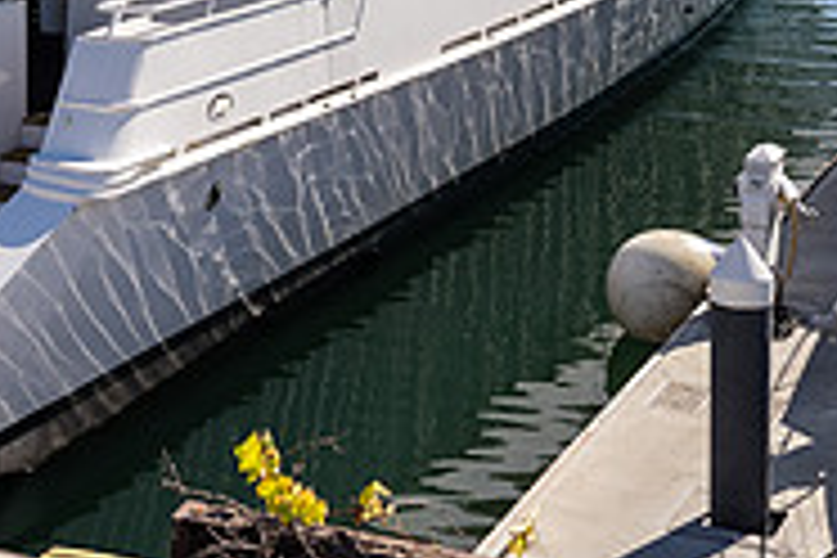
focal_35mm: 109
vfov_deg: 12.0
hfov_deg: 18.4
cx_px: 68
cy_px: -259
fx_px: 2534
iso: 100
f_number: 2.5
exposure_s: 1/4000
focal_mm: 35
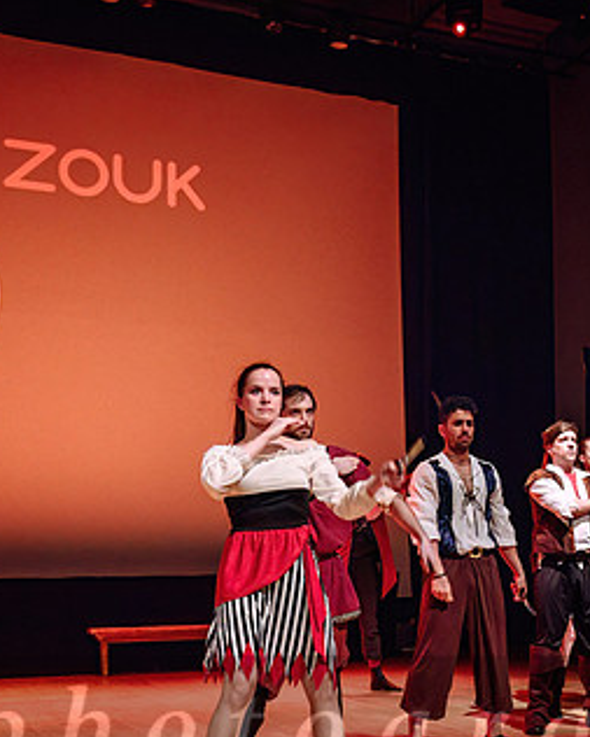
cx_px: 527
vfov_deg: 32.7
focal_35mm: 57
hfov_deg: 25.9
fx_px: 1244
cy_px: 499
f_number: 2.8
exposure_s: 1/200
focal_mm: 27
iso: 1600
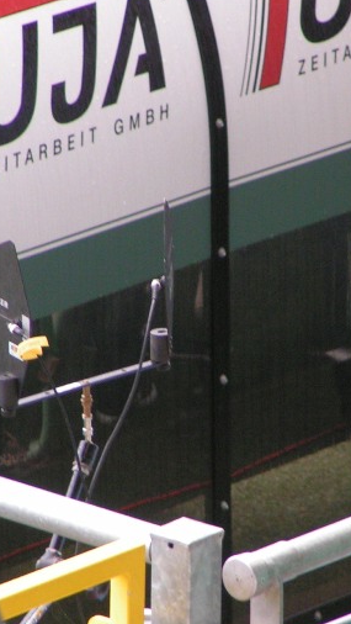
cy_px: 354
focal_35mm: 654
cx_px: 186
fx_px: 10810
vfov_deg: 3.3
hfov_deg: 1.9
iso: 200
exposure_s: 1/125
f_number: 3.5
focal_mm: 58
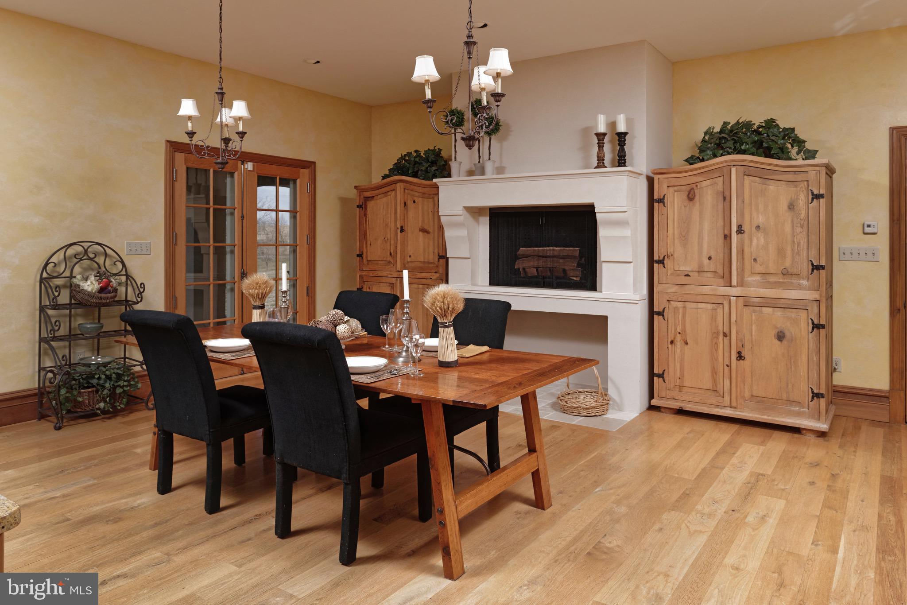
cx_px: 454
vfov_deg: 53.1
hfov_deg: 73.7
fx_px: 605
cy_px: 302
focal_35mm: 24
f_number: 13
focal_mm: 24
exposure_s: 1/160
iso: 320
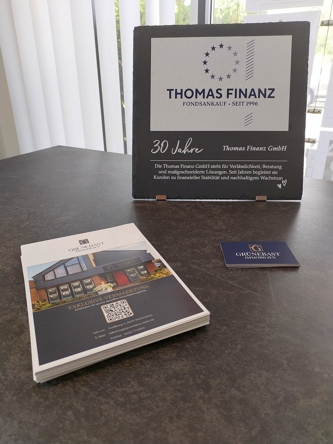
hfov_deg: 48.2
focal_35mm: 29
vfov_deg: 61.7
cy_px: 222
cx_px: 166
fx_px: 372
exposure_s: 1/100
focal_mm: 4.75
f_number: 1.8
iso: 146
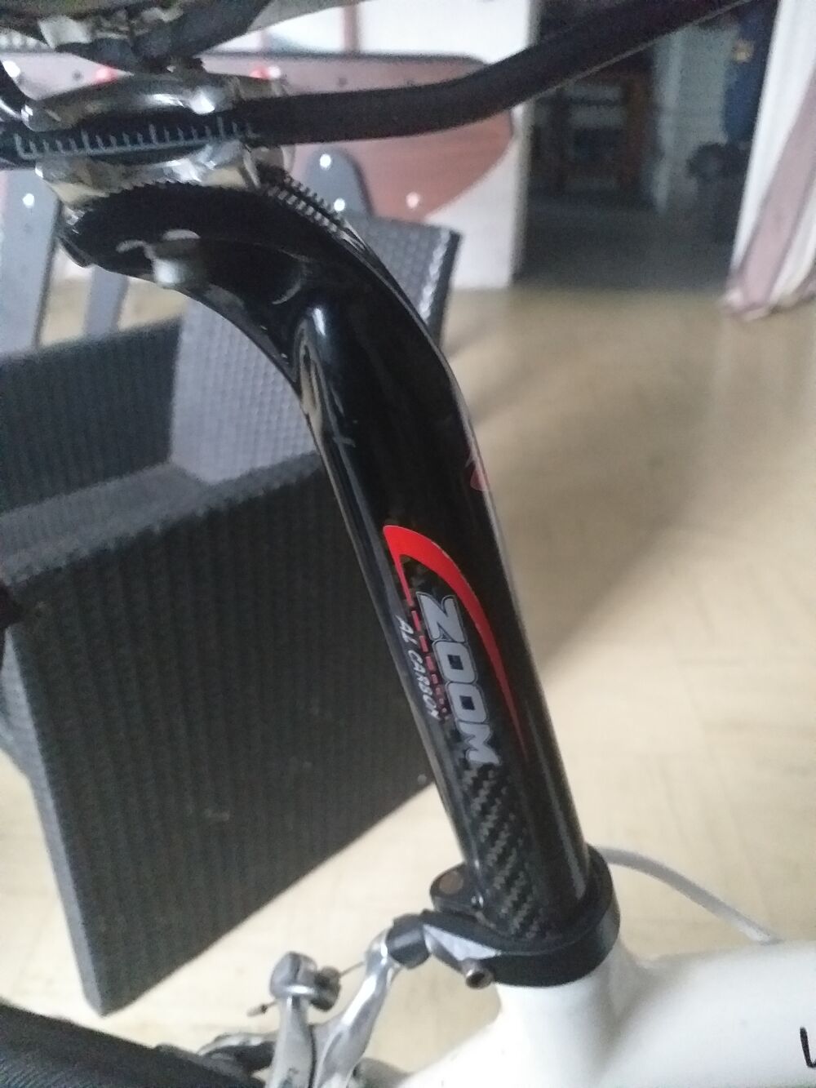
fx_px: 848
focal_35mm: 27
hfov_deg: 51.4
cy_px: 544
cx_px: 408
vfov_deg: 65.3
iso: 1000
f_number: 1.9
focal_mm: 3.6
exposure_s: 1/17
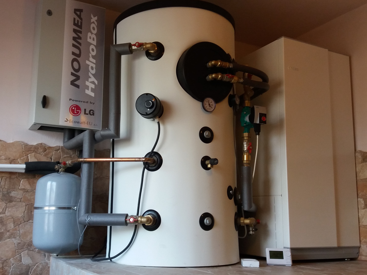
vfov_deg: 49.8
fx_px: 297
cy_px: 138
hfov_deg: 63.4
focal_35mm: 28
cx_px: 184
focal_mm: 3.7
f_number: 1.9
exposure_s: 1/33
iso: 100
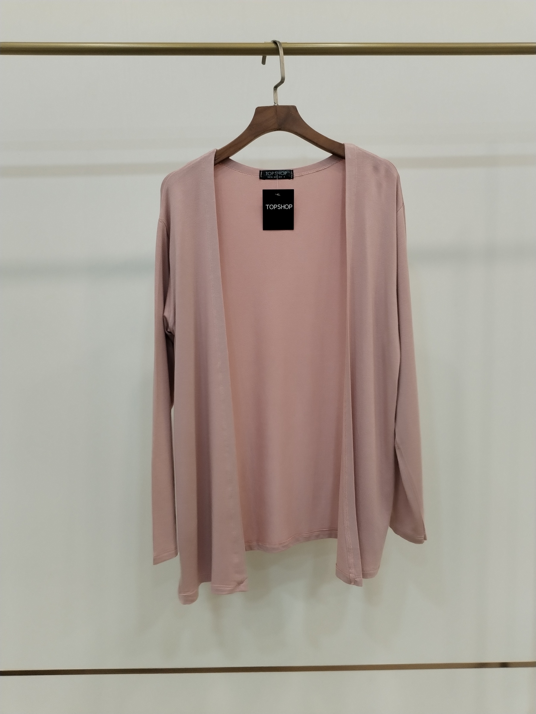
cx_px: 268
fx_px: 599
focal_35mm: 29
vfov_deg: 61.7
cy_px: 357
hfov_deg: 48.2
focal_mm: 4.75
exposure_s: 1/60
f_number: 1.8
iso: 246
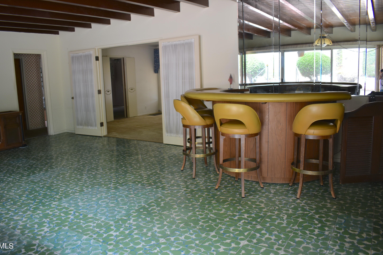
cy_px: 126
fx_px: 298
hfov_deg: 65.5
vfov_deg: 46.4
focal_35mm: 28
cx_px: 186
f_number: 3.5
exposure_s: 1/30
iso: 110
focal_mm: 18
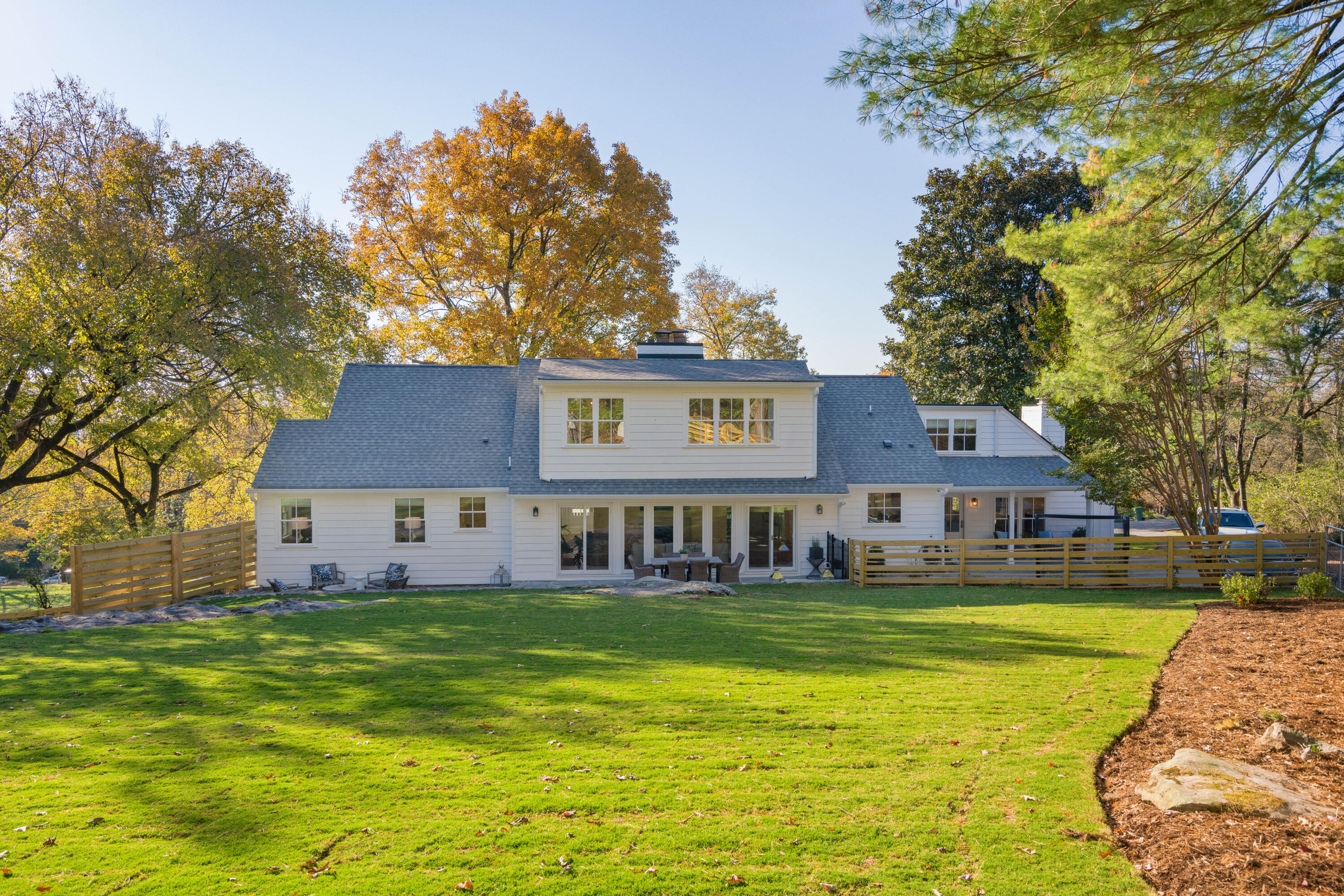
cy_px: 448
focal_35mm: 25
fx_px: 933
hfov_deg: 71.5
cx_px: 672
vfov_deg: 51.3
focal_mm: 25
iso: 320
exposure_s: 1/250
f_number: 7.1
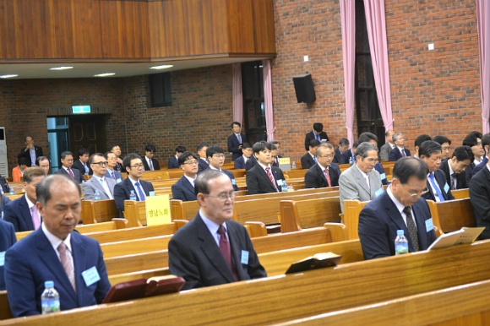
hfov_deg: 24.6
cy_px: 163
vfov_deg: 16.5
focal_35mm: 82
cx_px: 245
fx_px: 1122
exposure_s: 1/60
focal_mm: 55
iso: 720
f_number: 4
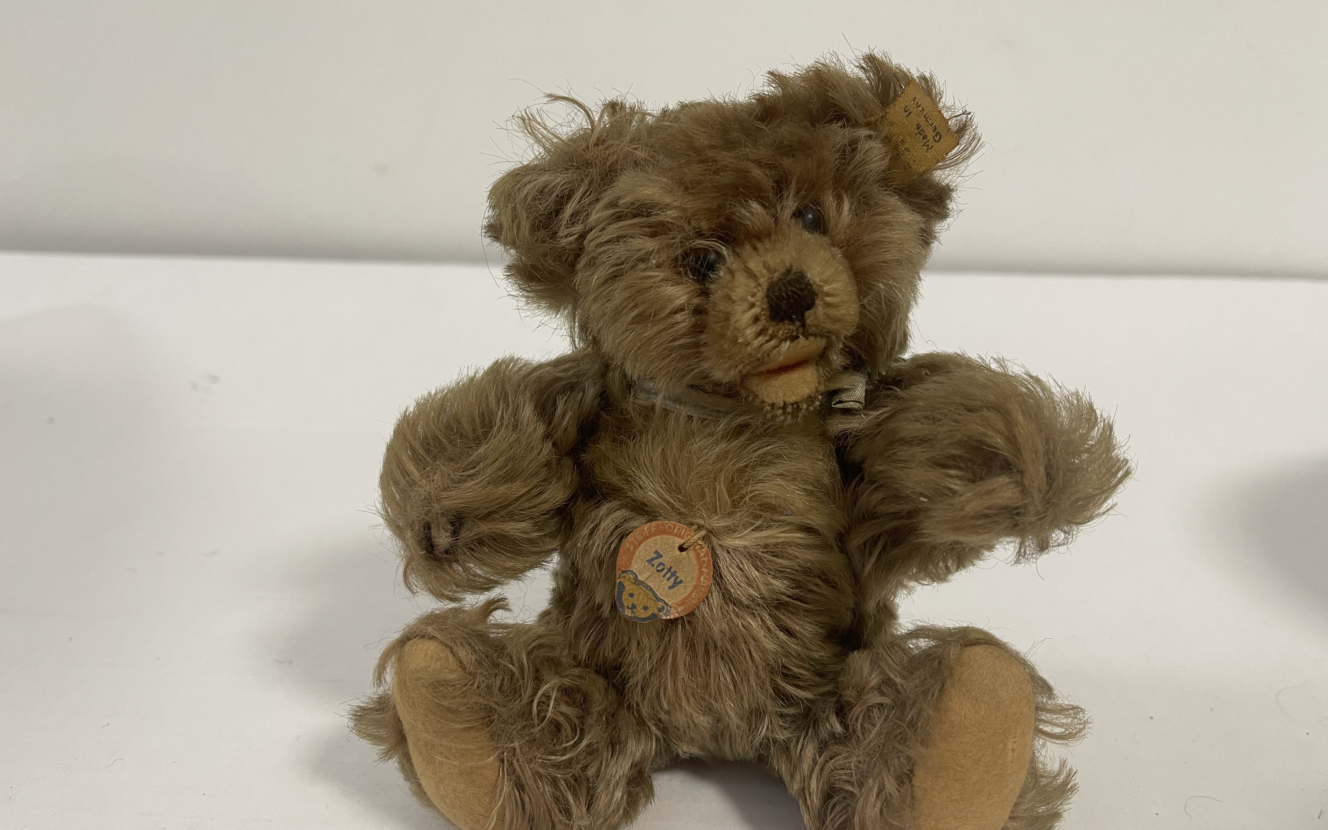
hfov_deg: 68.4
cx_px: 662
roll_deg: -2.0
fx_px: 977
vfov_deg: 46.0
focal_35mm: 27
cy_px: 438
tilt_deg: -18.5
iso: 100
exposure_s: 1/50
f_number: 1.6
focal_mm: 5.1
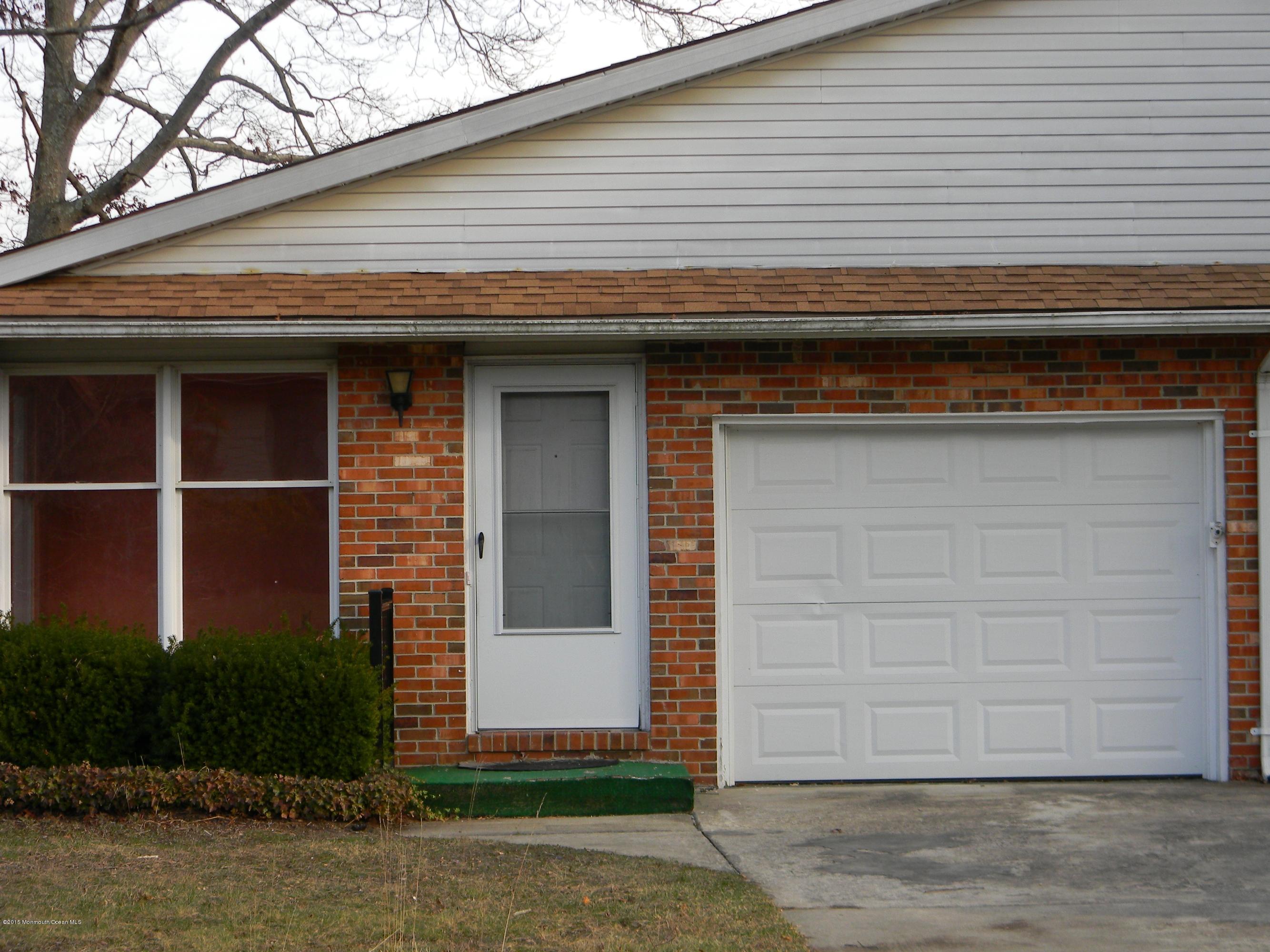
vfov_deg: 17.8
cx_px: 635
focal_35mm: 83
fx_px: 3045
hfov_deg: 23.6
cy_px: 476
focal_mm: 15.1
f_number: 4.5
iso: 80
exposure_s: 1/145
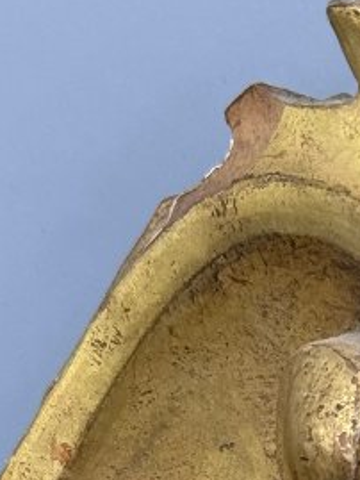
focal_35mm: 214
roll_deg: -3.8
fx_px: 2965
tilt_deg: -23.5
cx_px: 643
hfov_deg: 6.8
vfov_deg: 8.6
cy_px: 1049
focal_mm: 6.76
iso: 64
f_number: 1.78
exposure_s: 1/669
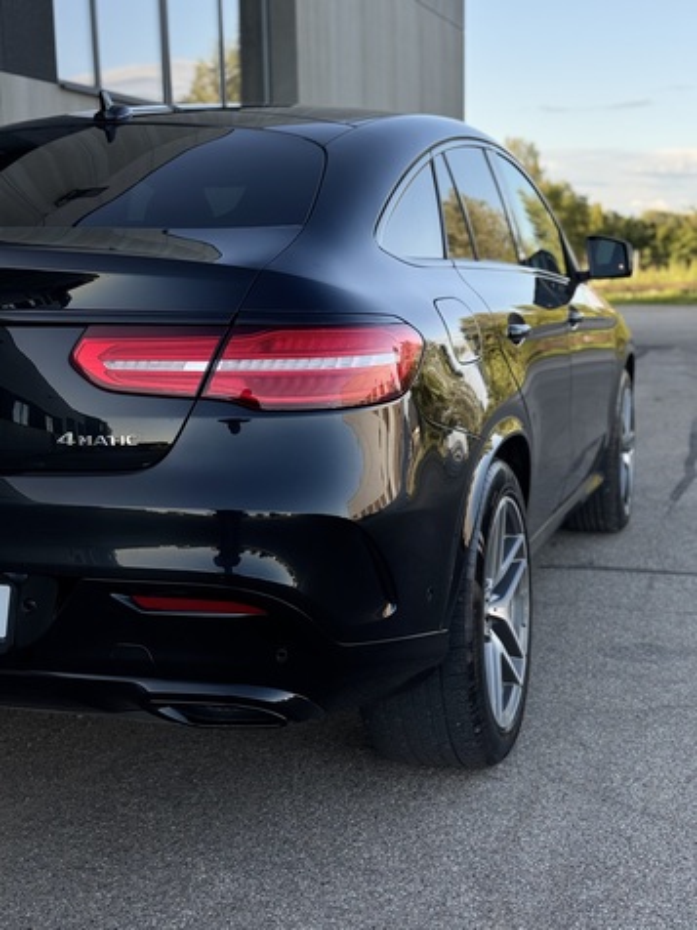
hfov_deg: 30.3
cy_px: 465
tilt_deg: -9.5
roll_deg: +1.2
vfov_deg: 39.7
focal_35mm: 48
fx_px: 1289
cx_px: 348
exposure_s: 1/966
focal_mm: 6.76
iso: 64
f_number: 1.78
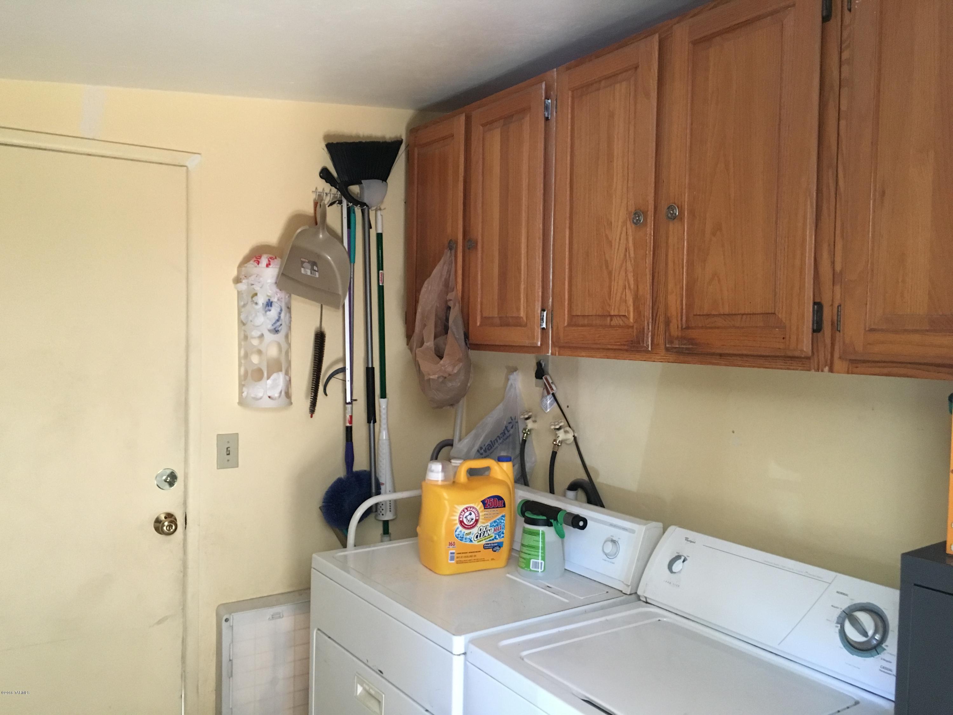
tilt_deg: -2.7
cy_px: 358
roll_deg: -1.0
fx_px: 798
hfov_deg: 61.7
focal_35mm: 29
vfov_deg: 48.2
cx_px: 476
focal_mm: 4.15
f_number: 2.2
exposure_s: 1/20
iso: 200
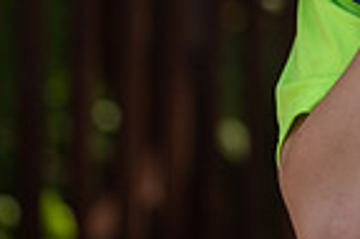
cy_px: -125
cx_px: 536
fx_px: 3766
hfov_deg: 5.4
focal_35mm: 377
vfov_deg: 3.6
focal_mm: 93
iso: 100
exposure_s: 1/400
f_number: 2.8
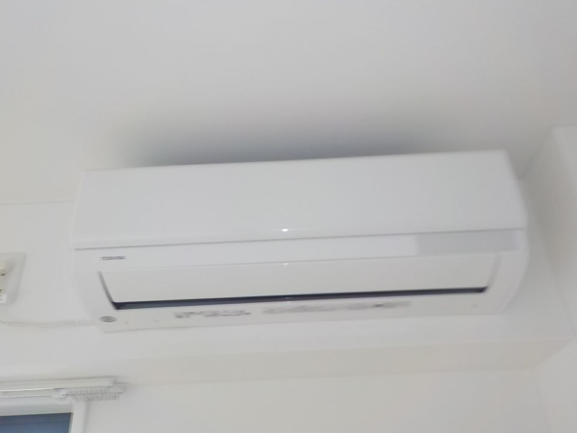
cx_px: 288
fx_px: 500
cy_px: 216
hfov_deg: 60.0
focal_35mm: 30
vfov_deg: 46.8
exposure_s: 1/30
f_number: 3.3
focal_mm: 4.1
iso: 125
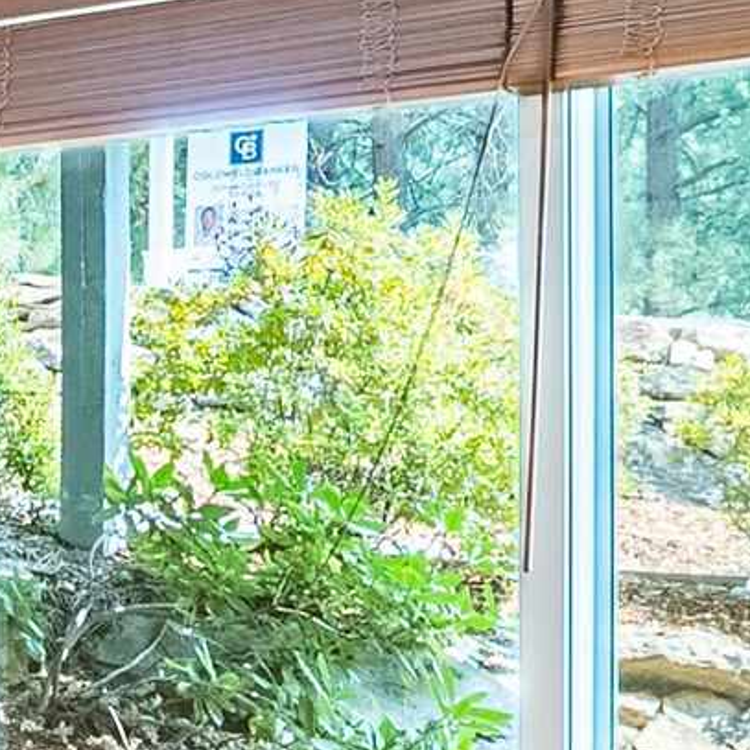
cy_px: 702
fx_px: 2672
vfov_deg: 15.8
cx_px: -1043
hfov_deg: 12.5
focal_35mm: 109
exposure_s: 1/60
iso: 400
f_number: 8
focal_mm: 17
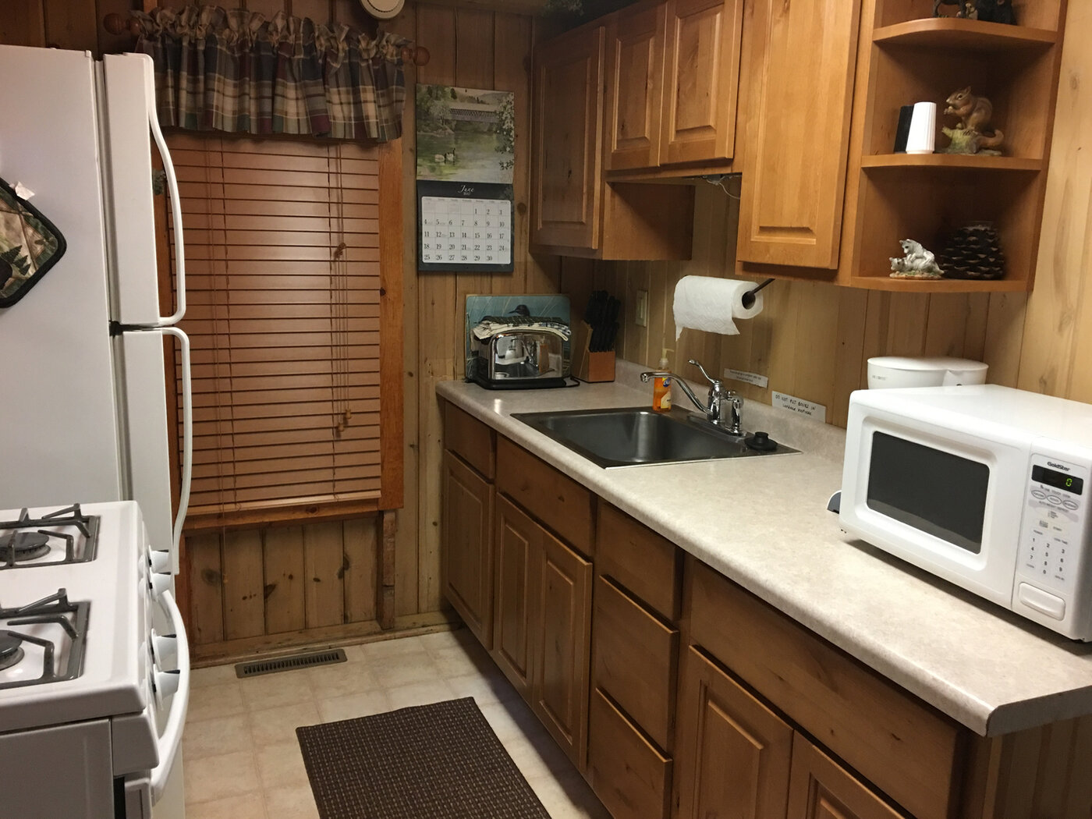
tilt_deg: -9.8
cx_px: 546
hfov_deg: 61.7
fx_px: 915
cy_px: 410
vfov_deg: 48.2
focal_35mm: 29
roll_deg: -0.9
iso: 80
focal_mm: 4.15
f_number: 2.2
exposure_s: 1/15
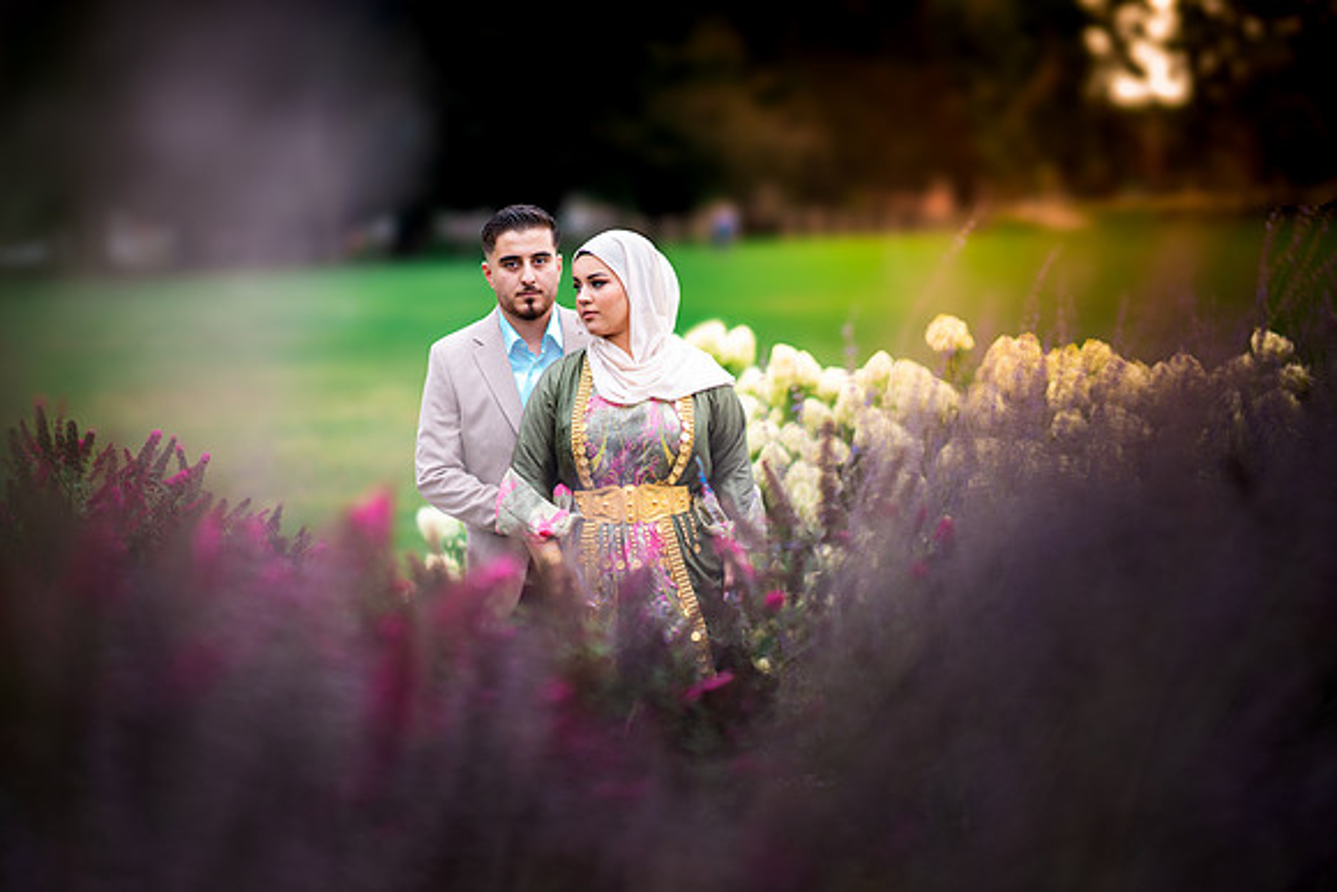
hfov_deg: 23.9
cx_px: 668
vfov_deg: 16.1
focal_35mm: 85
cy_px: 446
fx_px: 3157
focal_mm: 85
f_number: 1.4
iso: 100
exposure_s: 1/1250
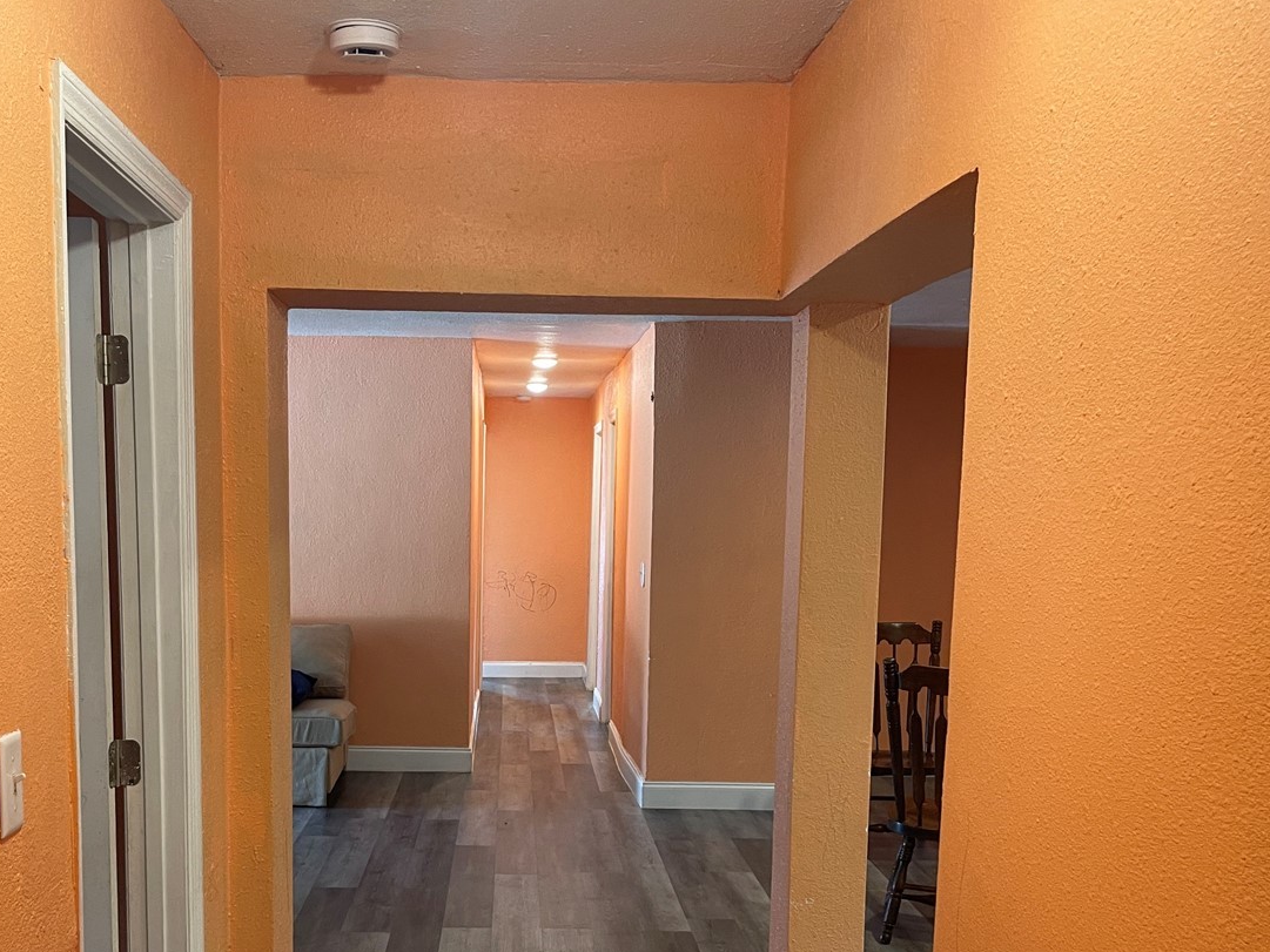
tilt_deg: -7.0
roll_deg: -0.3
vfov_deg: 38.0
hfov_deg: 49.8
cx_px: 499
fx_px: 1358
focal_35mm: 37
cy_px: 676
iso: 125
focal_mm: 5.1
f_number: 1.6
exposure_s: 1/60
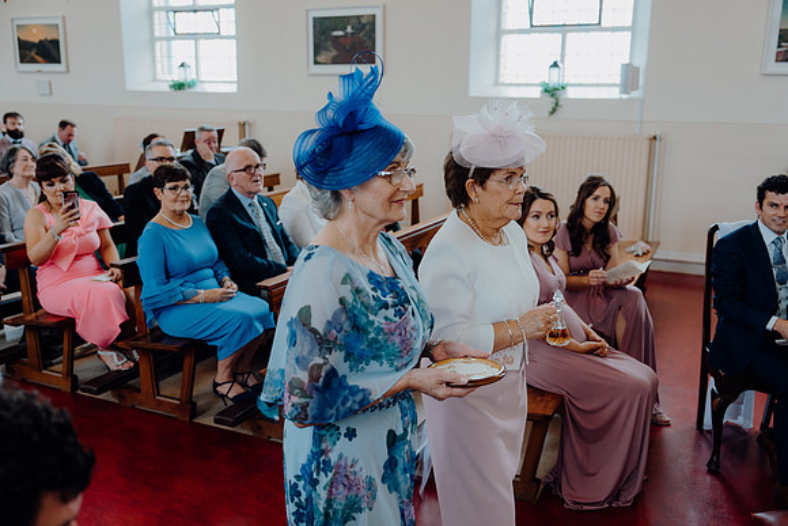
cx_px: 394
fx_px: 744
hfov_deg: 55.8
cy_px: 263
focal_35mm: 34
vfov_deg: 38.9
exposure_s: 1/200
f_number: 2.8
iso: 500
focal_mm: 34
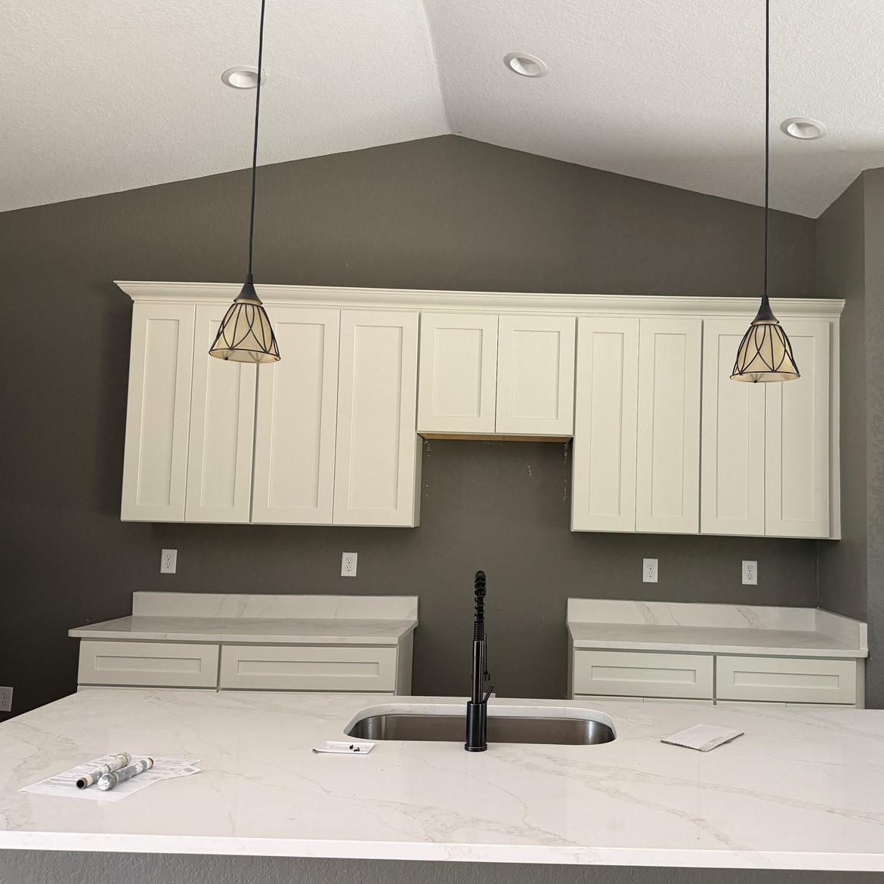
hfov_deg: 55.2
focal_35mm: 29
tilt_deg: +4.1
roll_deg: -0.9
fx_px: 838
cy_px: 440
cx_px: 533
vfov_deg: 55.6
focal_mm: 6.76
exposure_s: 1/121
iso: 200
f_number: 1.78
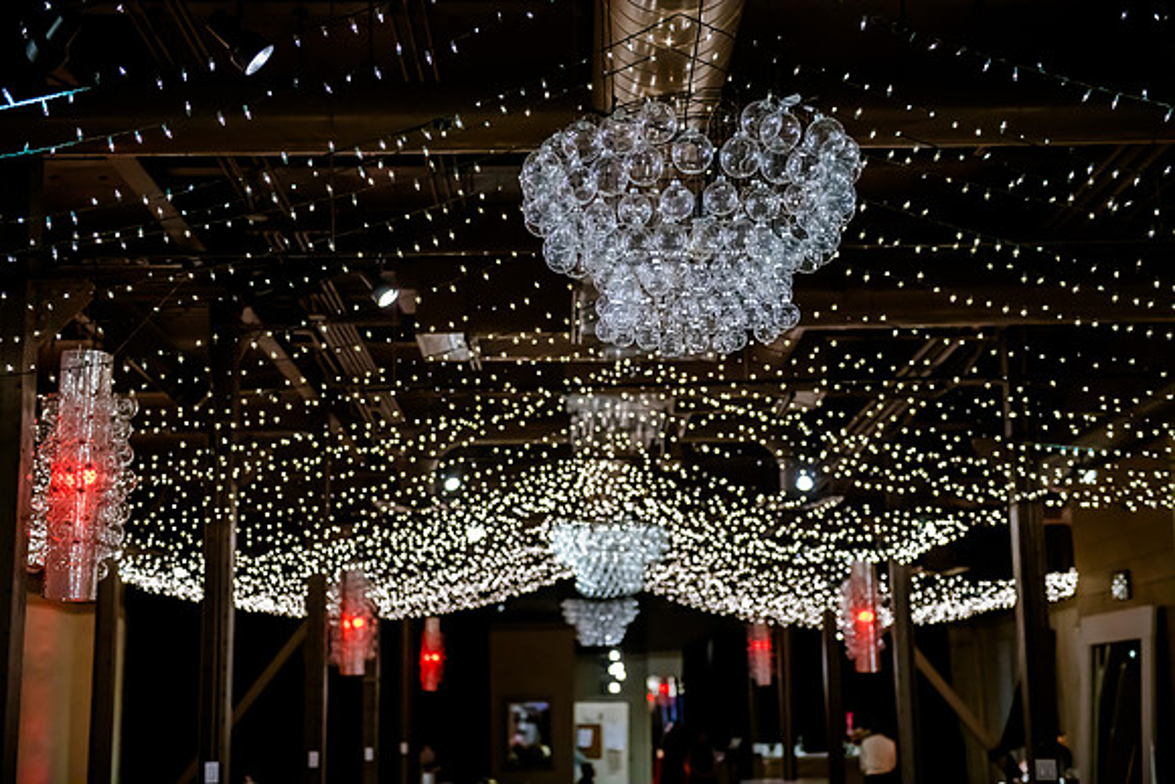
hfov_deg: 35.6
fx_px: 1828
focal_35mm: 56
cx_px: 588
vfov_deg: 24.2
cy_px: 392
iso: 4000
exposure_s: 1/320
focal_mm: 56
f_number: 2.8
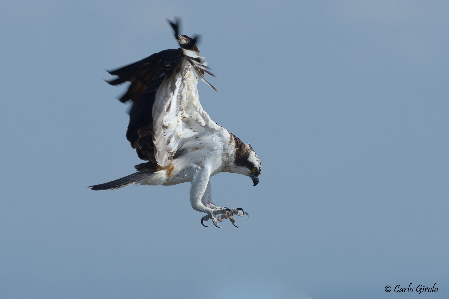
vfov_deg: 2.3
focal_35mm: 600
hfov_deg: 3.4
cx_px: 224
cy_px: 150
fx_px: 7481
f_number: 11
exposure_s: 1/800
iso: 400
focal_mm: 600
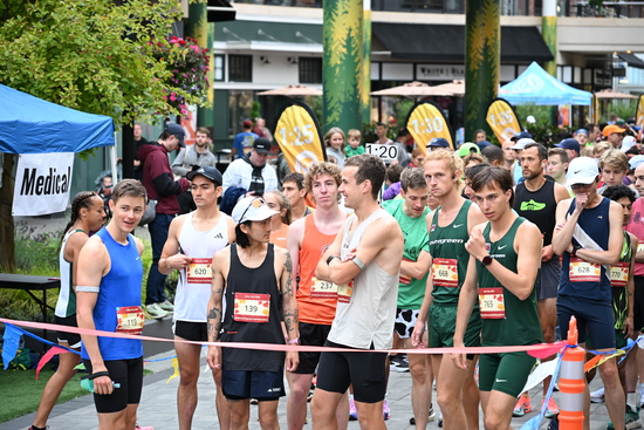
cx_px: 322
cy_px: 215
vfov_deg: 15.2
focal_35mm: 90
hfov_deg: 22.6
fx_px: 1610
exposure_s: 1/320
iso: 1600
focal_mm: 90
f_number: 4
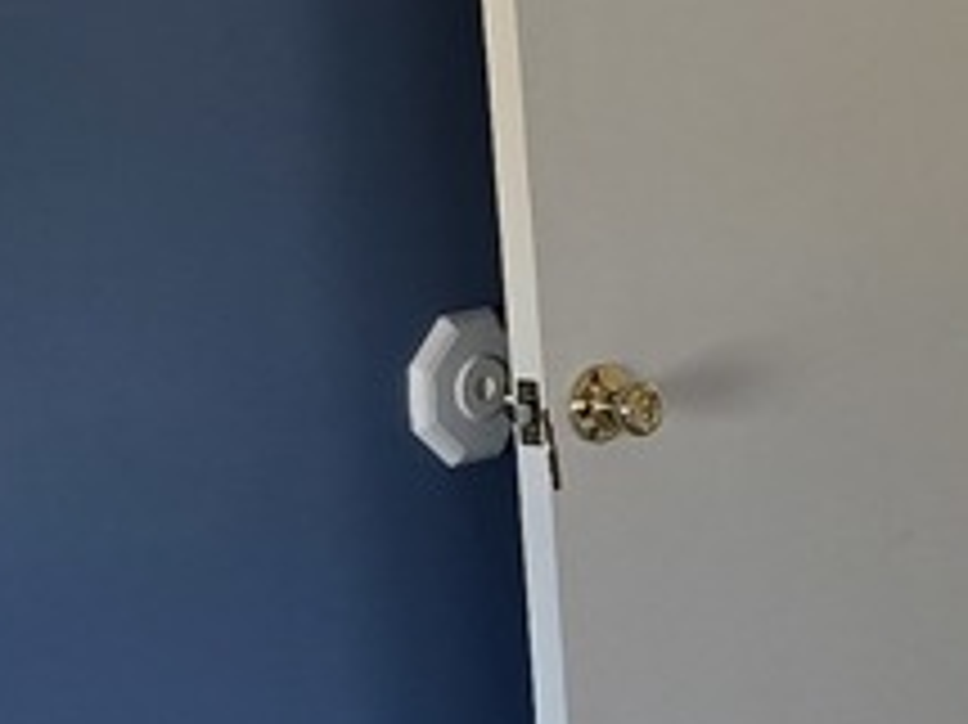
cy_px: 333
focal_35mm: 154
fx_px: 4304
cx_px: 1454
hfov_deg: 12.2
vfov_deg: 9.6
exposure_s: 1/120
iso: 400
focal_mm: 6.3
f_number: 1.7
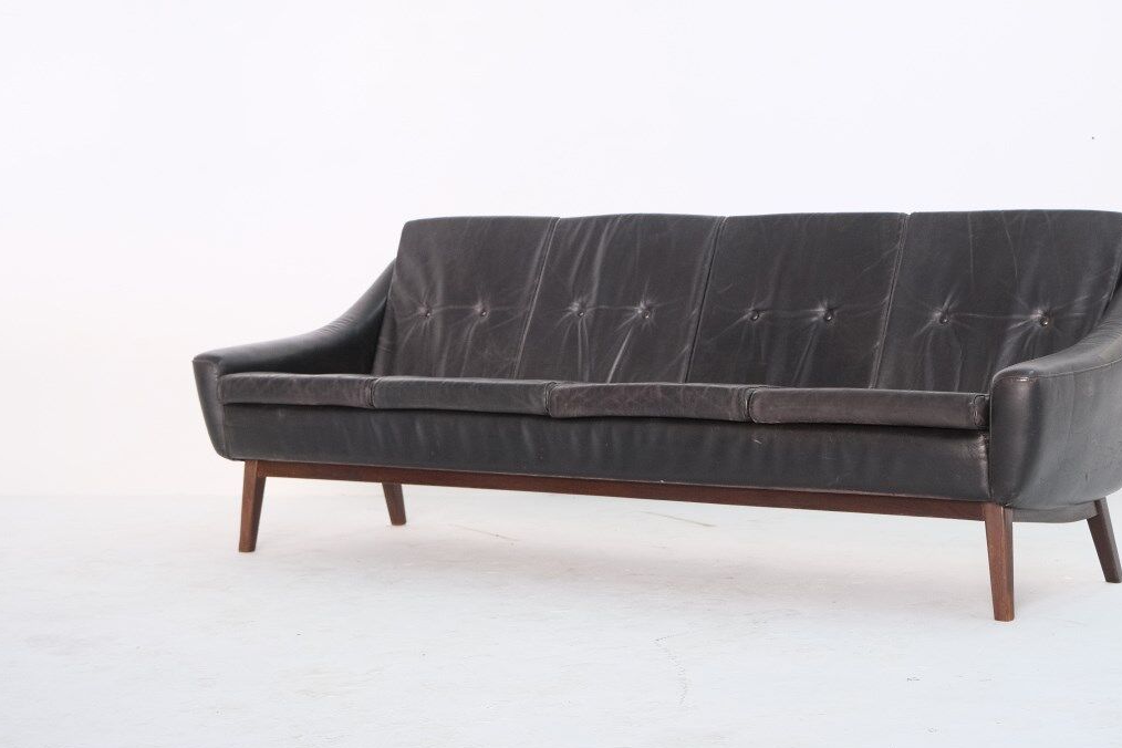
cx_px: 645
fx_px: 1995
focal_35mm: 64
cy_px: 345
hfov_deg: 31.4
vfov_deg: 21.2
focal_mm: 34.2
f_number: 4
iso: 1600
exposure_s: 1/52
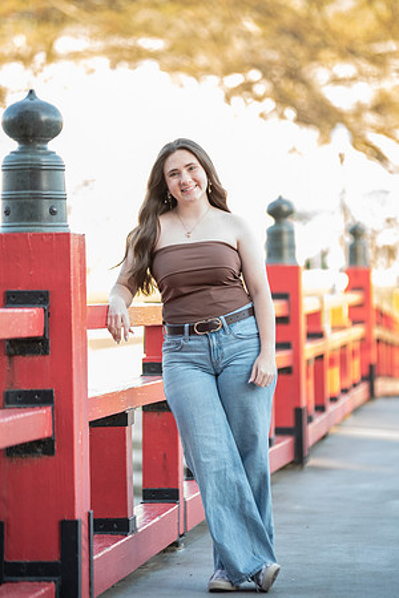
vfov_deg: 14.2
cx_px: 200
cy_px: 299
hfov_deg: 9.5
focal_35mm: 145
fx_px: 2410
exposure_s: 1/250
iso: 1000
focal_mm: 145
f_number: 2.8
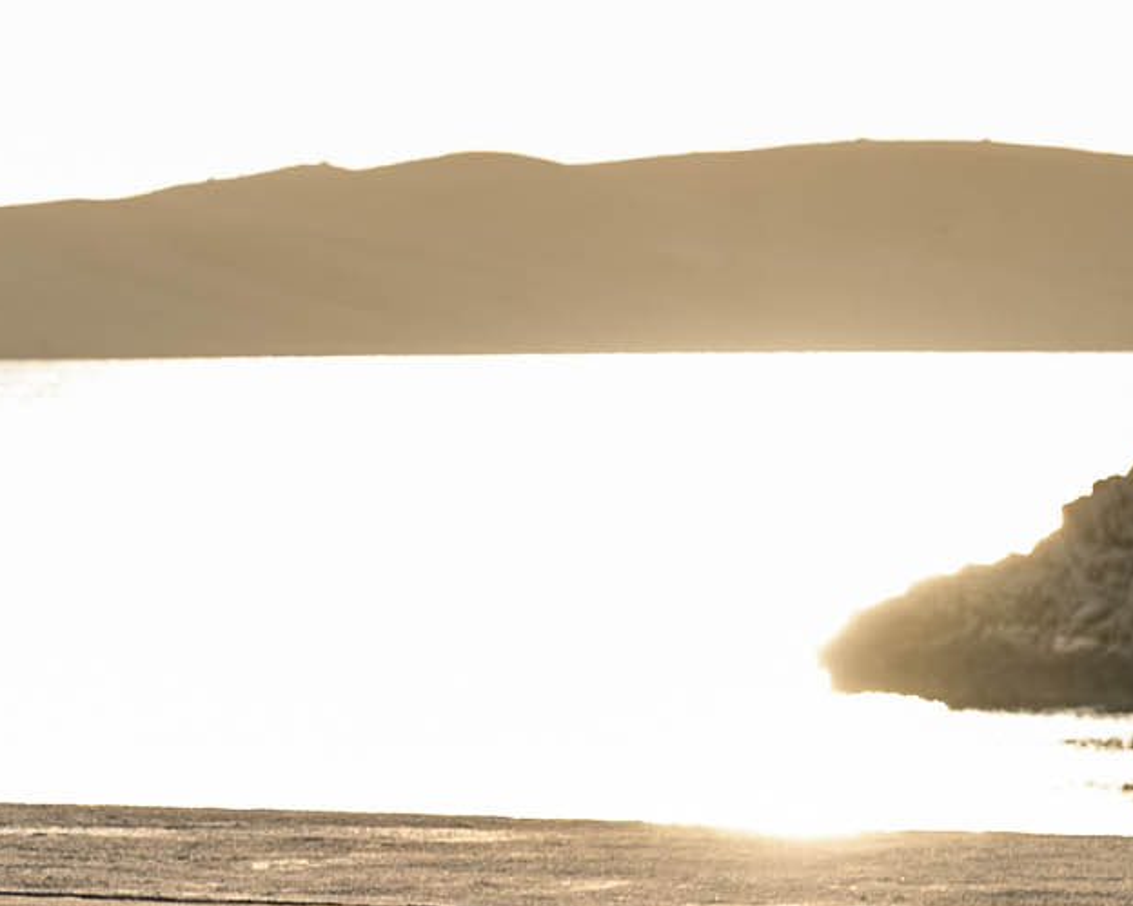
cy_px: 717
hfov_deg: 7.6
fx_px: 7845
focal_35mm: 234
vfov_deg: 6.6
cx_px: -1660
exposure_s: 1/40
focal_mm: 48
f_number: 6.3
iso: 32
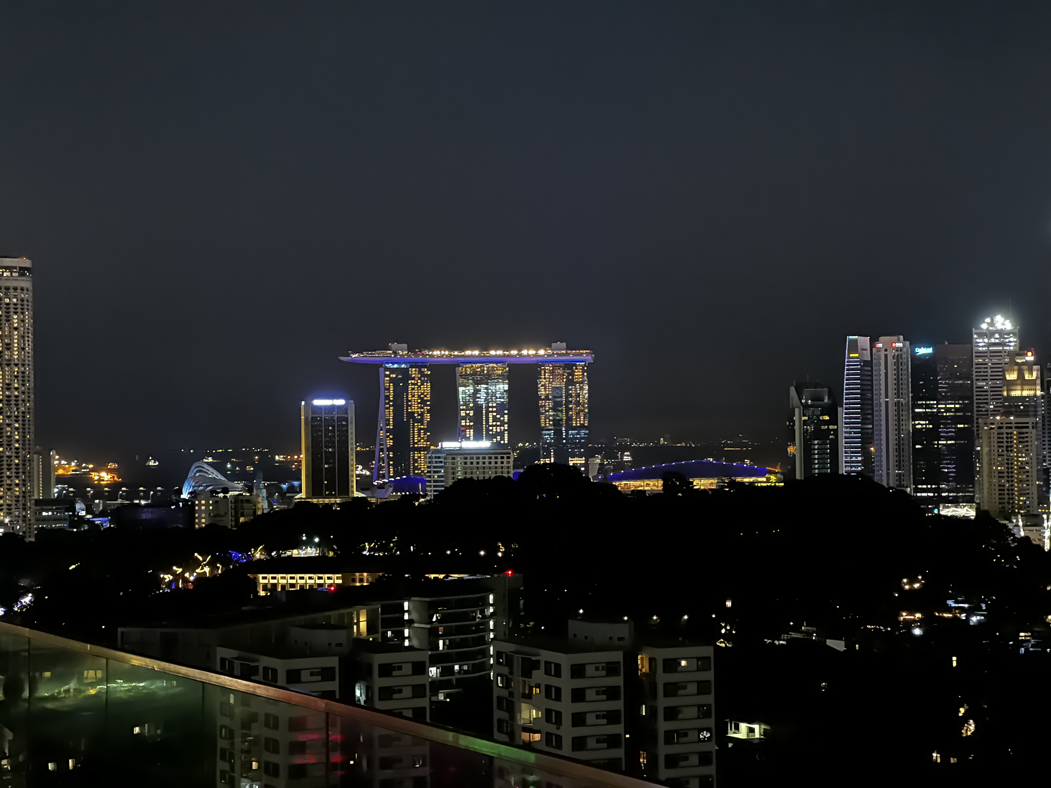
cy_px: 394
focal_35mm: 77
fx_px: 2338
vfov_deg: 19.1
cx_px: 526
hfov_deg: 25.3
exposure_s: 1/8
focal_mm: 9
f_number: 2.8
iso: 2500
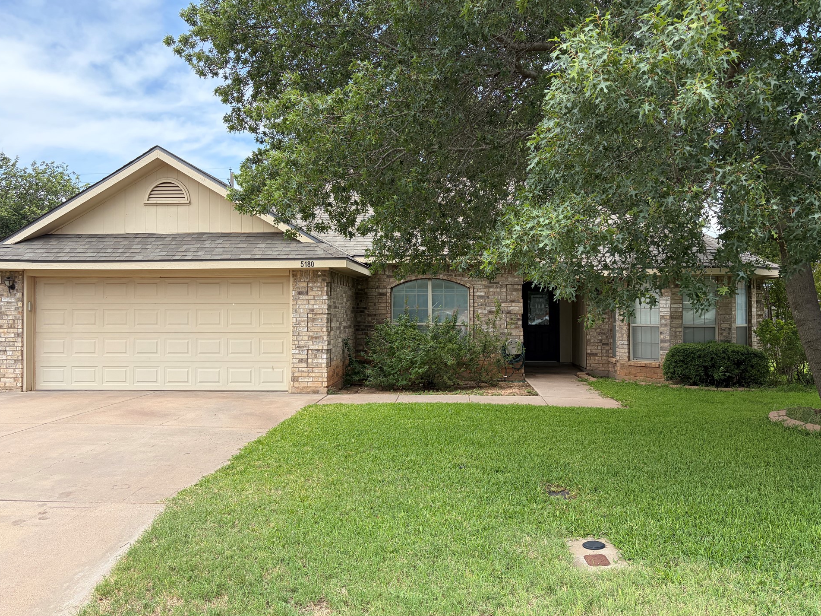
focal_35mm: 28
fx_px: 664
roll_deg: +0.4
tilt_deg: +3.0
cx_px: 423
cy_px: 307
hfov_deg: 63.4
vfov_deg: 49.7
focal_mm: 5.96
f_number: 1.6
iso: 64
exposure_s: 1/1517
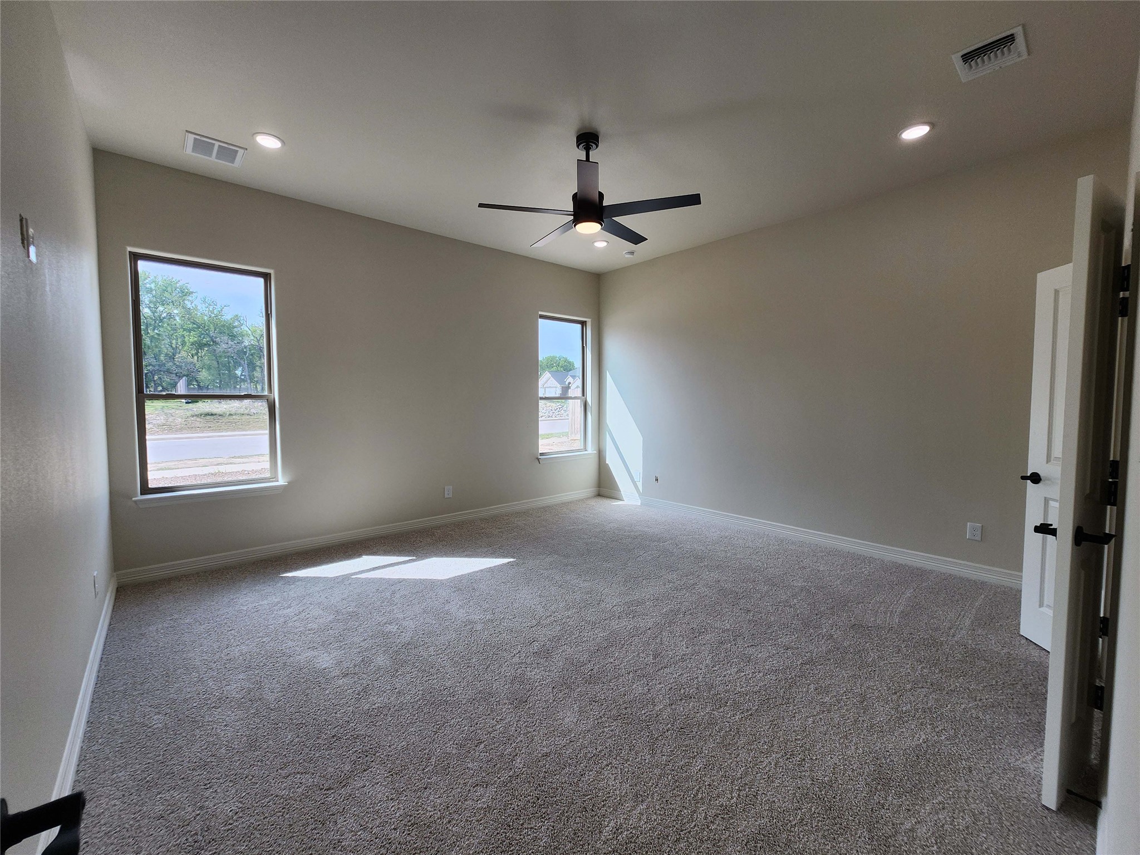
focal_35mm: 13
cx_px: 570
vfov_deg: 89.9
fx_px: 428
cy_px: 428
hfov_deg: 106.2
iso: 50
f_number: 2.2
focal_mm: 2.2
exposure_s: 1/274
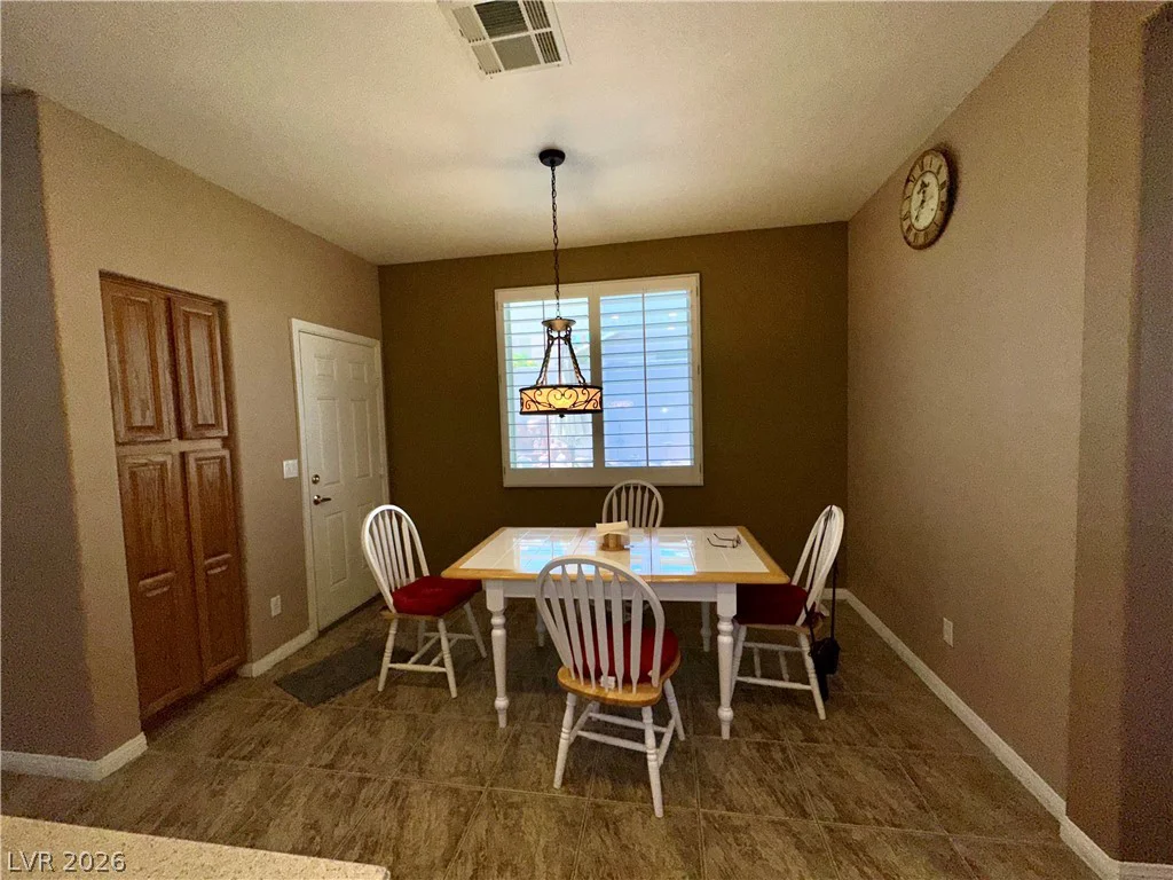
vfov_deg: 85.7
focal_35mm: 14
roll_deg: +2.1
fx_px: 474
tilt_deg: -2.6
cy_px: 440
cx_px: 586
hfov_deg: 102.1
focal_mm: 2.22
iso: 32
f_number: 2.2
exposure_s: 1/135
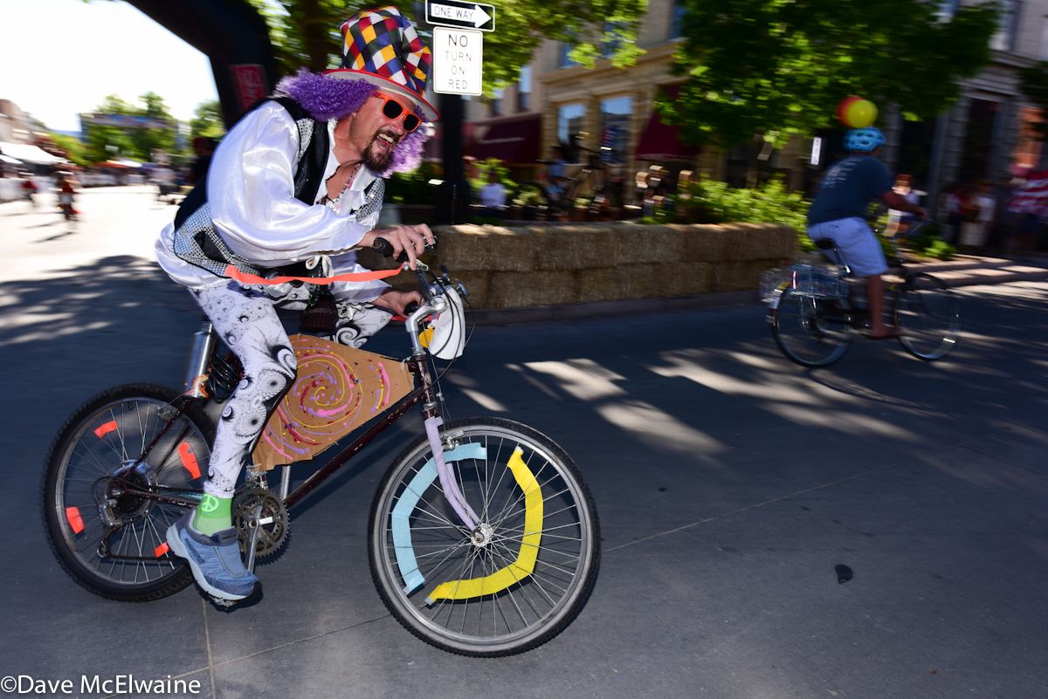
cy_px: 350
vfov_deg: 55.1
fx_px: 670
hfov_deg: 76.1
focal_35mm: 23
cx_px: 524
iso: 100
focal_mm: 23
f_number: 7.1
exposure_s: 1/250
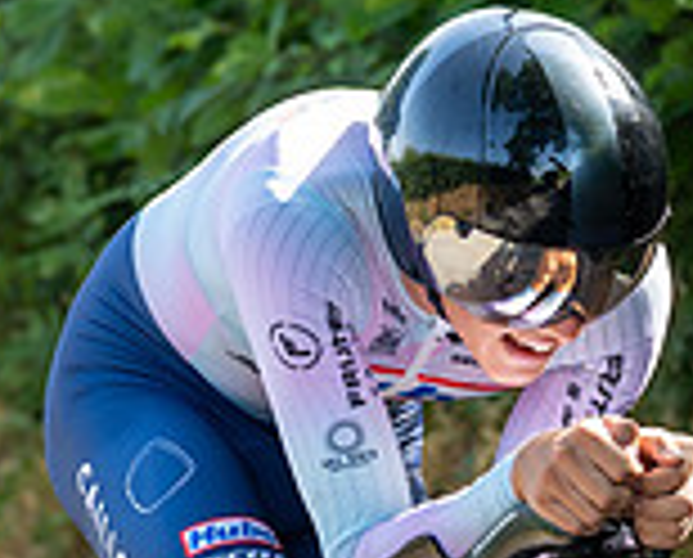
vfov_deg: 1.8
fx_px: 17478
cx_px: 579
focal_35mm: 850
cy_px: 815
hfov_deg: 2.3
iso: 800
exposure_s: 1/1000
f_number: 4
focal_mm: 200
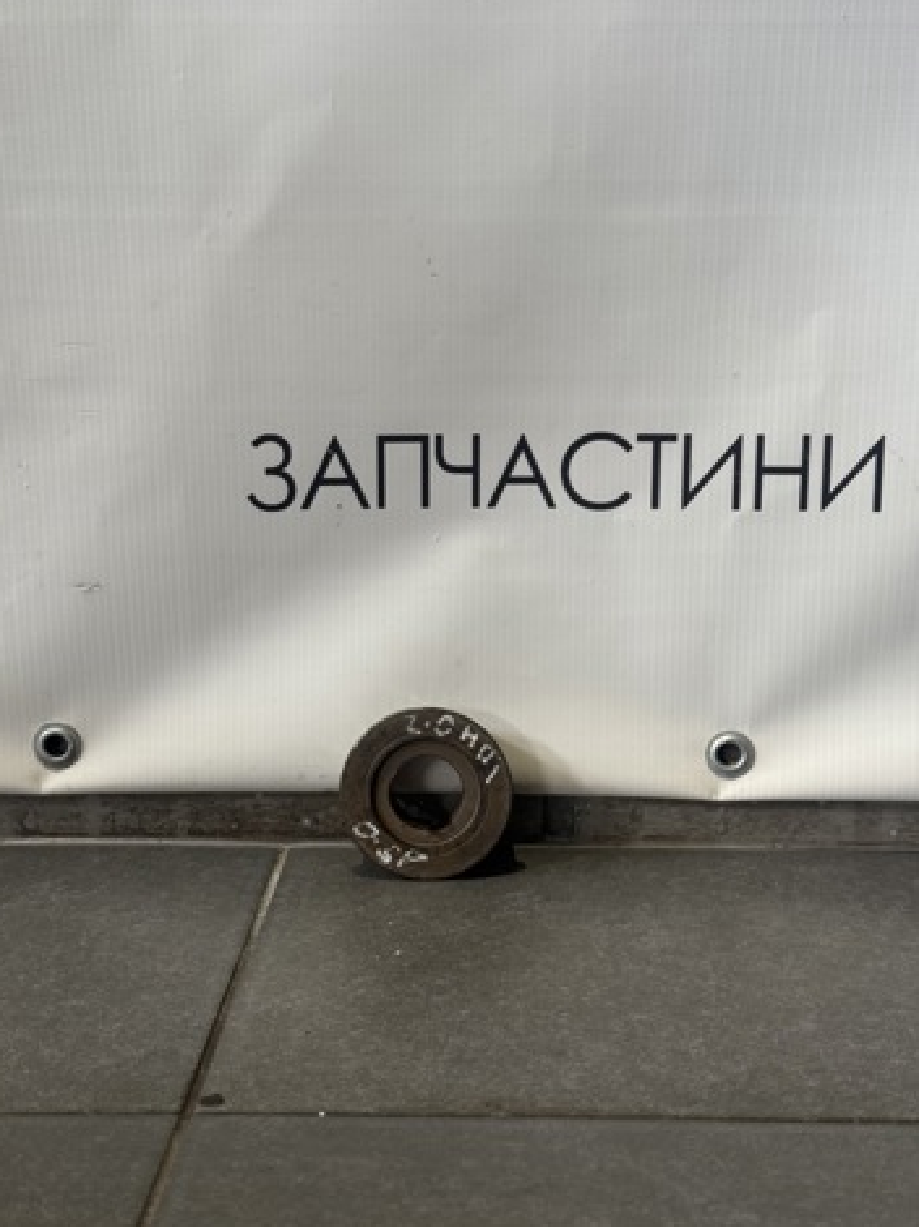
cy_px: 611
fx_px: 1736
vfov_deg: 38.9
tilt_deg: -11.8
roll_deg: -0.5
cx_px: 453
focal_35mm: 49
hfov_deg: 29.6
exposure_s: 1/50
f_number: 1.78
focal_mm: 6.76
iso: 80
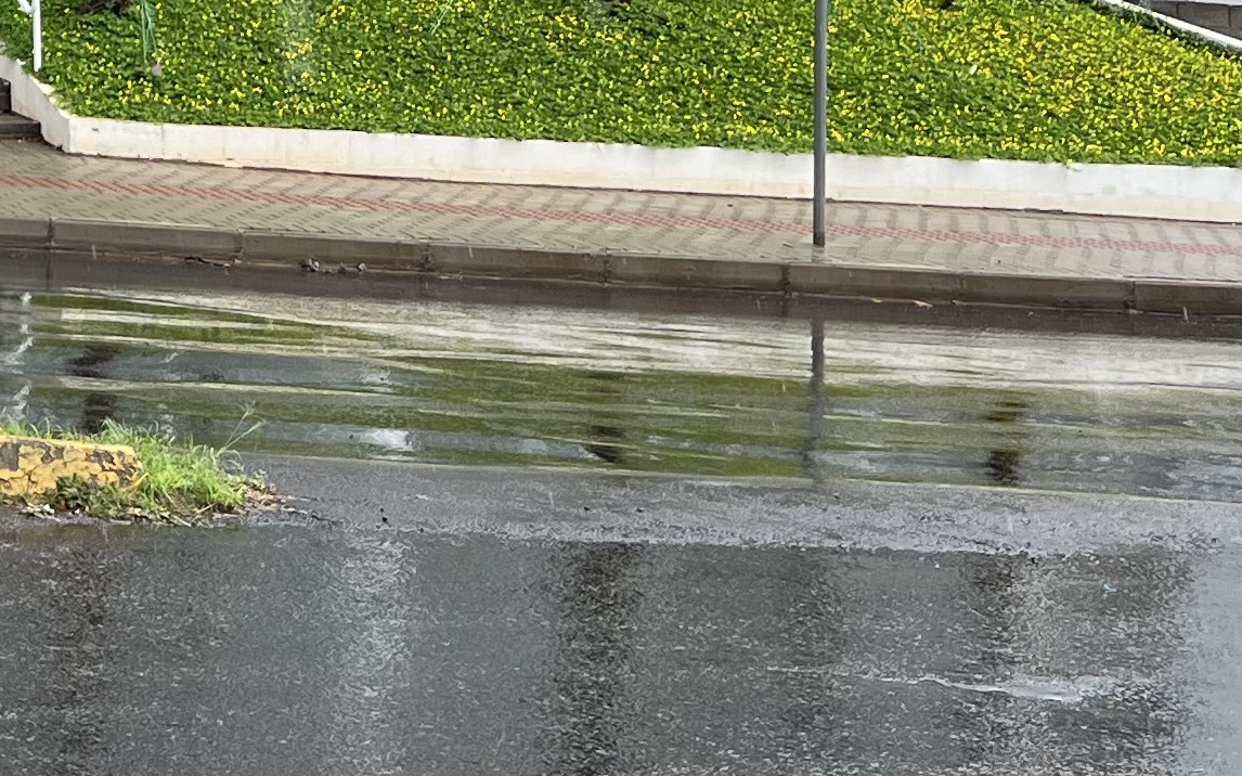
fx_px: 3283
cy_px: -379
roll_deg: +0.6
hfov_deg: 18.7
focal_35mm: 97
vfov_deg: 12.8
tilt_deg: +2.1
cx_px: -663
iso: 50
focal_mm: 5.1
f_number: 1.6
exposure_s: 1/676
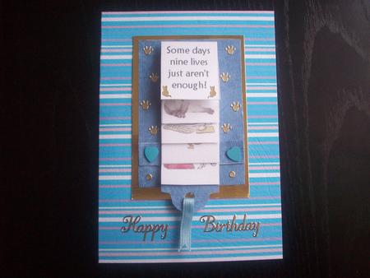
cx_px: 185
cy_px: 139
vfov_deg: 38.7
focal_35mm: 37
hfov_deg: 50.1
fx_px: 396
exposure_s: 1/27
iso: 160
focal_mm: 6.2
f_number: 2.8
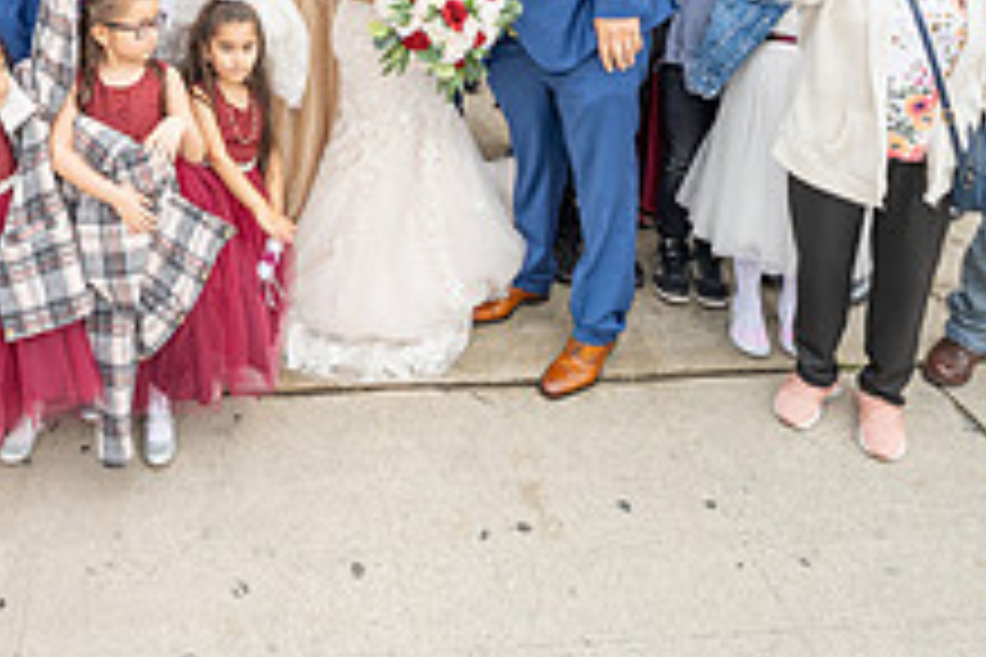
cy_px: -151
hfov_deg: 49.7
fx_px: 1013
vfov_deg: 30.1
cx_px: 239
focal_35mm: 37
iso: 200
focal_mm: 14
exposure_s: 1/125
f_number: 4.5
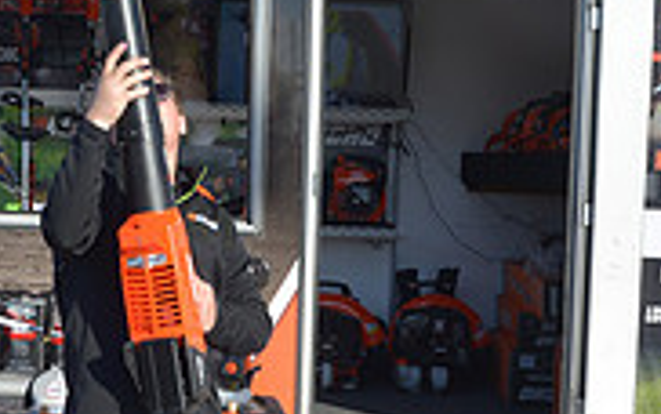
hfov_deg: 21.9
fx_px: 1694
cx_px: 171
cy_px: 271
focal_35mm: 94
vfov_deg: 13.9
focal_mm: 29
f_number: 10
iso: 250
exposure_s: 1/400
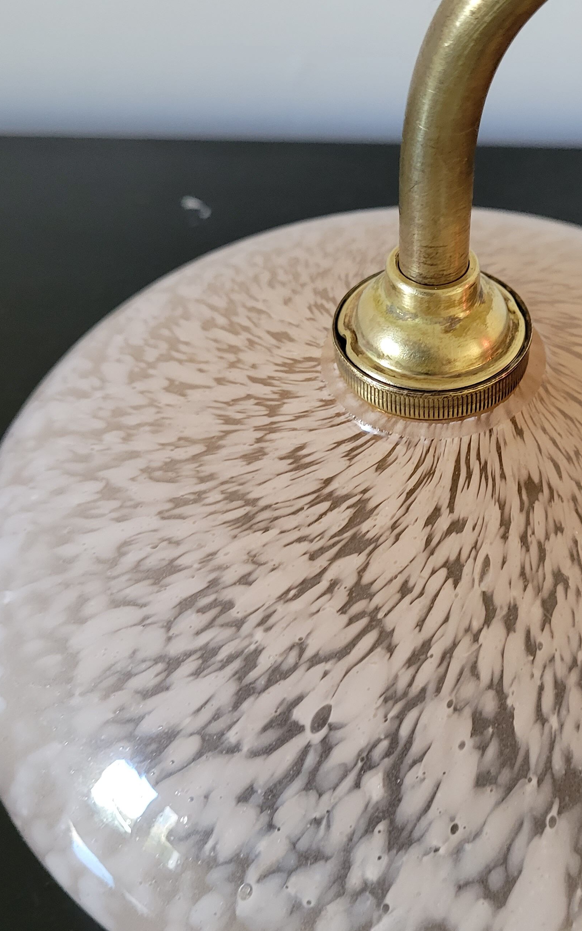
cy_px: 449
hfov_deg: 29.4
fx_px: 1091
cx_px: 434
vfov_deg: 46.2
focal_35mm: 43
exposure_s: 1/50
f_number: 1.8
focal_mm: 5.4
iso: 320
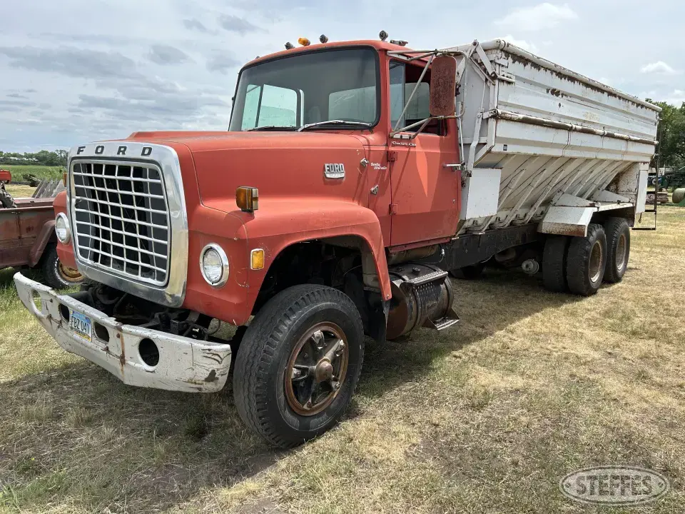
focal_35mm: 26
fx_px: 515
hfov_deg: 67.3
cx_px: 342
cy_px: 257
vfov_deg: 53.1
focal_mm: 5.7
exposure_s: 1/2695
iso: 50
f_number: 1.5
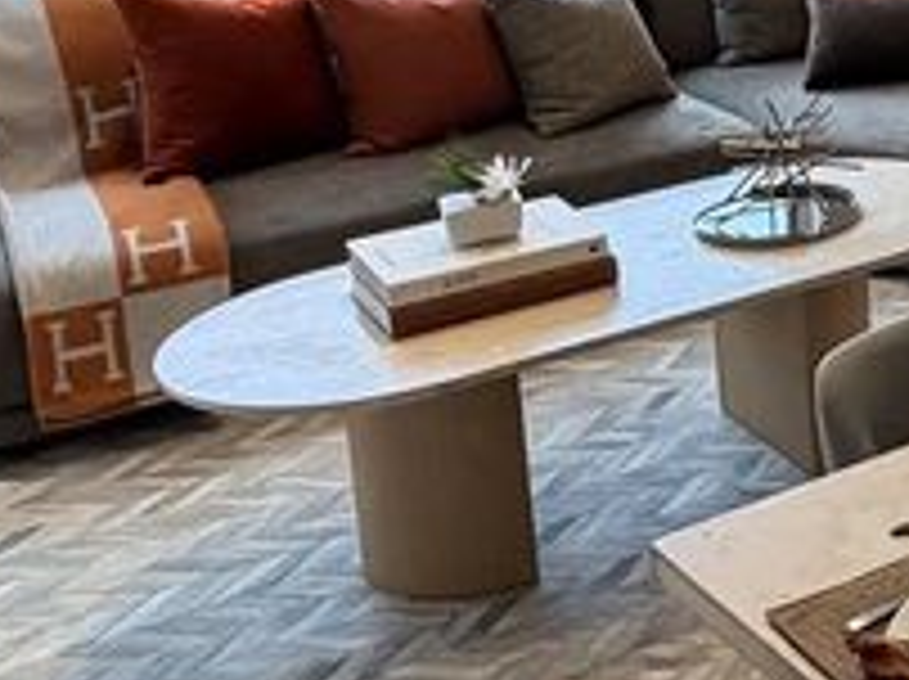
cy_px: -63
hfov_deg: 21.7
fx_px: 1862
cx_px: 1454
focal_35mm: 71
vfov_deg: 19.8
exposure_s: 1/120
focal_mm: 2.22
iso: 125
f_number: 2.2
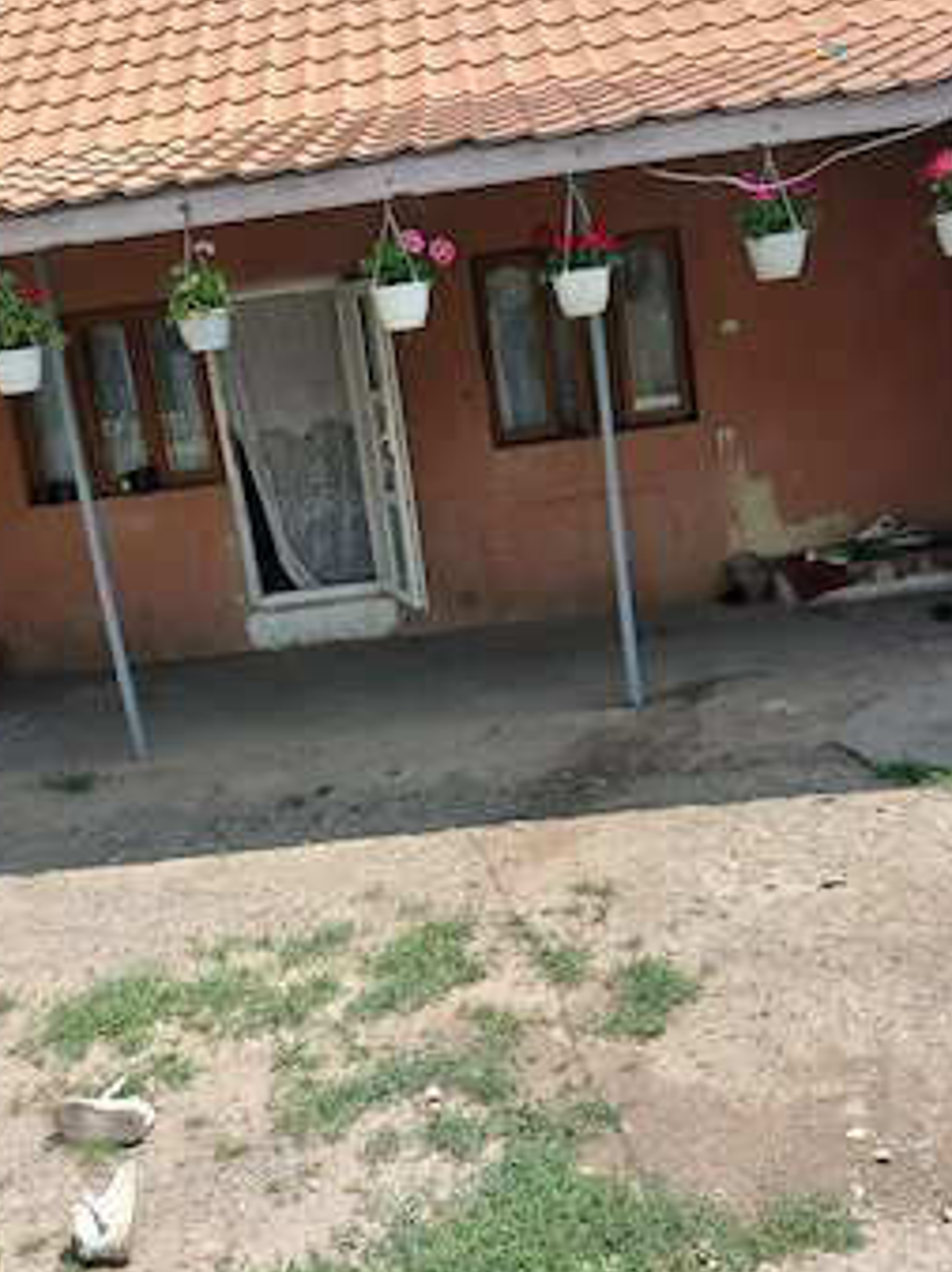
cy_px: 561
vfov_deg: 56.7
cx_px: 448
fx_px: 1175
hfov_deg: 44.1
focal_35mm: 32
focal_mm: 3.98
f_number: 1.8
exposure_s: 1/385
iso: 20
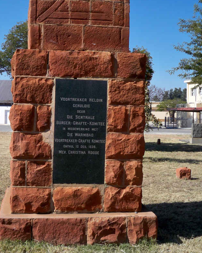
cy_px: 104
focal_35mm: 51
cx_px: 63
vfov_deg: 36.5
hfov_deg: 29.4
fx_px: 381
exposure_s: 1/400
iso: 80
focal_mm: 6.3
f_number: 4.7
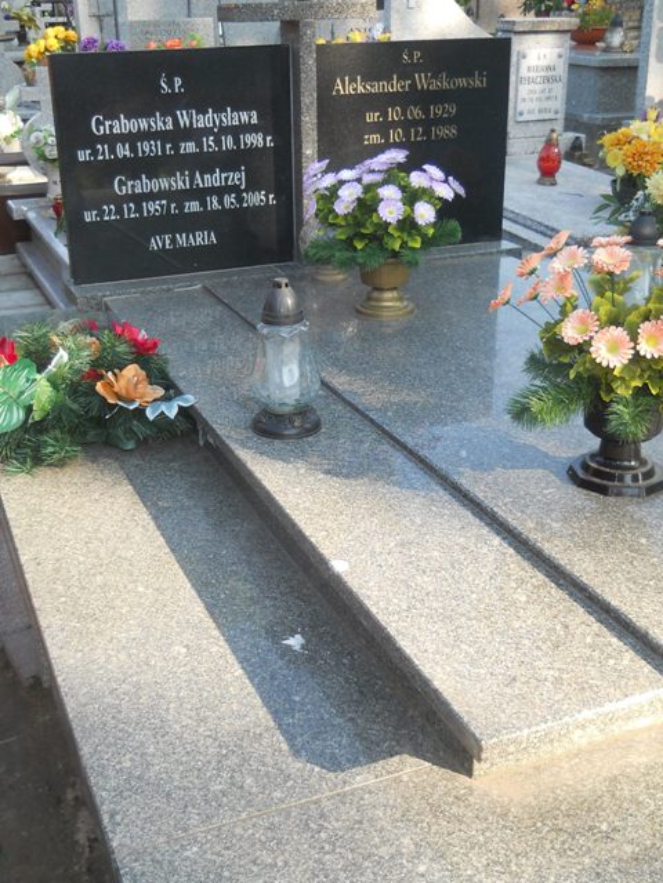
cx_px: 332
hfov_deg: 35.1
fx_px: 1047
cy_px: 442
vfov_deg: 45.8
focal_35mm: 41
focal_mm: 6.72
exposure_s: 1/160
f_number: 3.1
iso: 80
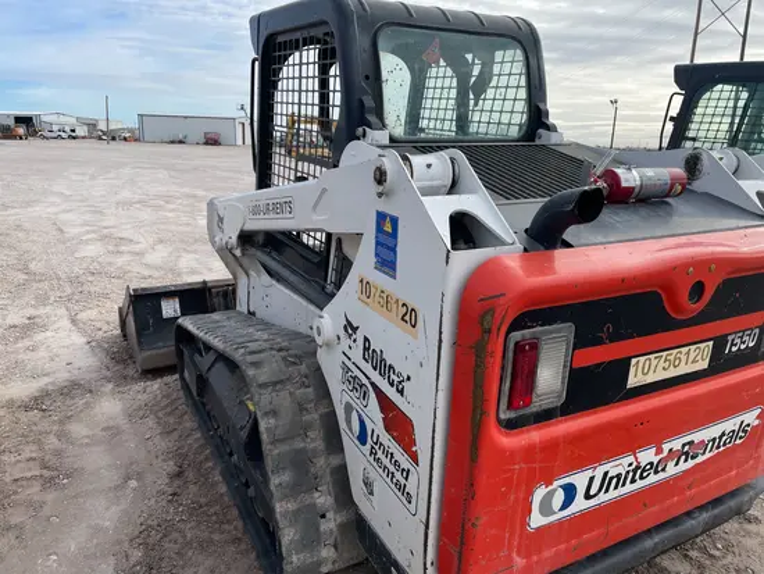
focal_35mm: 26
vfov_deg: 53.1
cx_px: 382
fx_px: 574
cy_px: 287
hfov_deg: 67.3
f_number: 1.6
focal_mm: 4.2
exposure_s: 1/3300
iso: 50
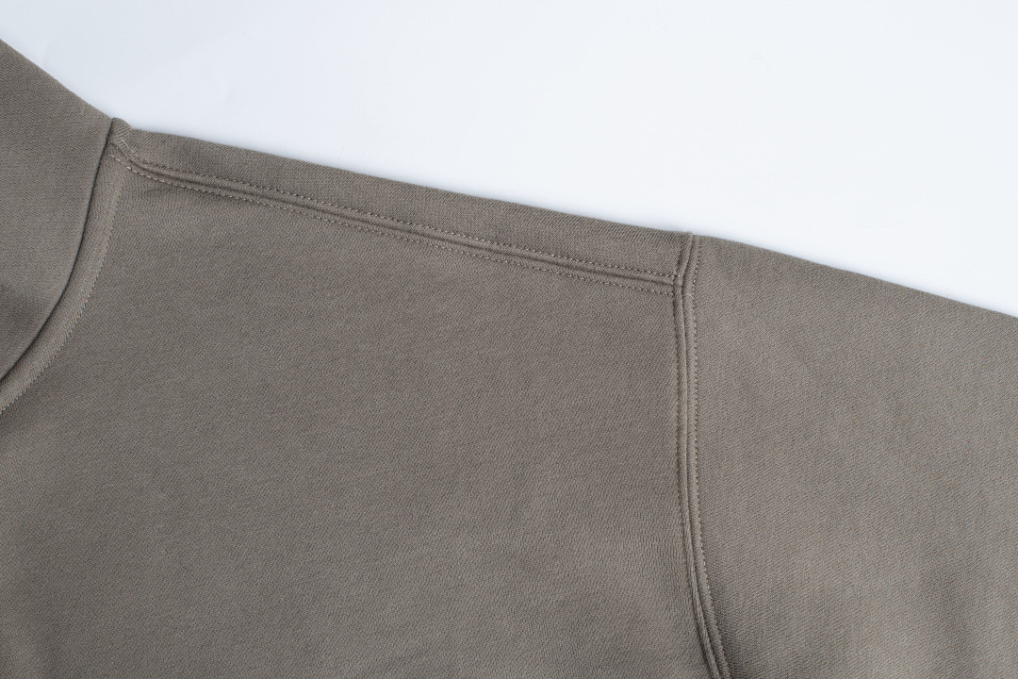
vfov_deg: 27.0
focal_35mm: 50
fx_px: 1414
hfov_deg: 39.6
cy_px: 340
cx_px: 509
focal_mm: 50
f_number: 14
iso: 100
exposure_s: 1/125
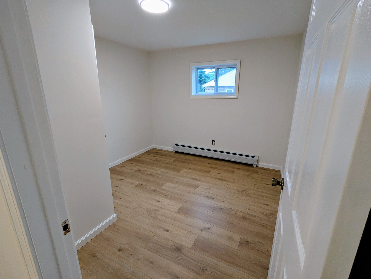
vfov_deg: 78.2
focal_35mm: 16
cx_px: 186
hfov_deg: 94.4
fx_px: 172
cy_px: 140
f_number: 2.2
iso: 94
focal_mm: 2.35
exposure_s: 1/60
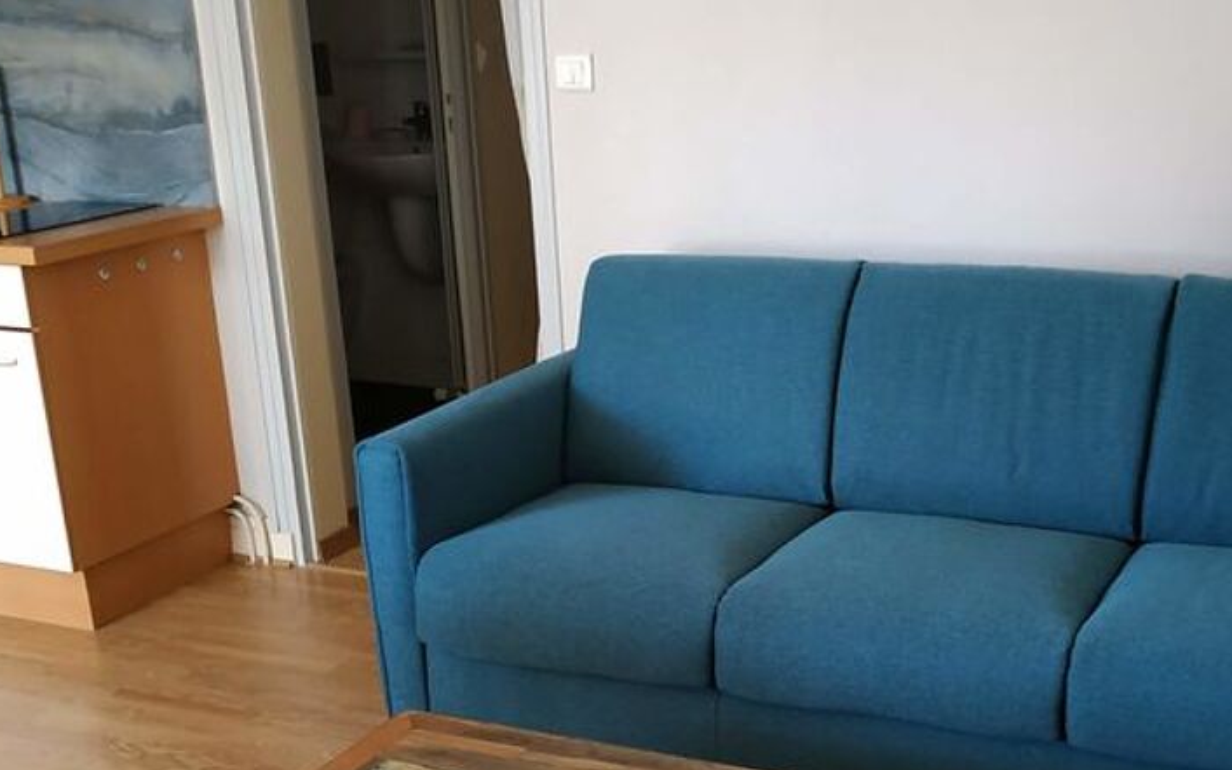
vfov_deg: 26.4
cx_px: 721
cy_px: 602
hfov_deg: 41.7
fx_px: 1612
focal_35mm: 48
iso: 250
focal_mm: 3.94
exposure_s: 1/25
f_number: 1.9
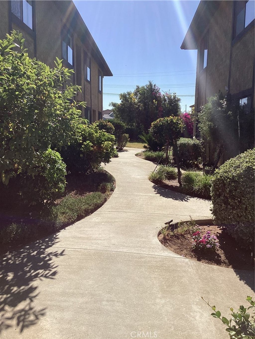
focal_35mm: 31
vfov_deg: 58.3
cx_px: 128
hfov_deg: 45.4
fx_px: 304
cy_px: 170
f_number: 2.4
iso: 25
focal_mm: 3.3
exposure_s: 1/1894
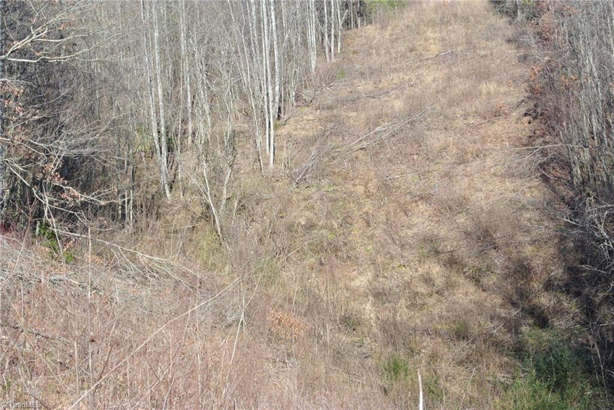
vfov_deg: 16.9
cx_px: 307
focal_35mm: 81
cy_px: 205
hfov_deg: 25.0
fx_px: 1382
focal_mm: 30
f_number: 5.6
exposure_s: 1/200
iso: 100
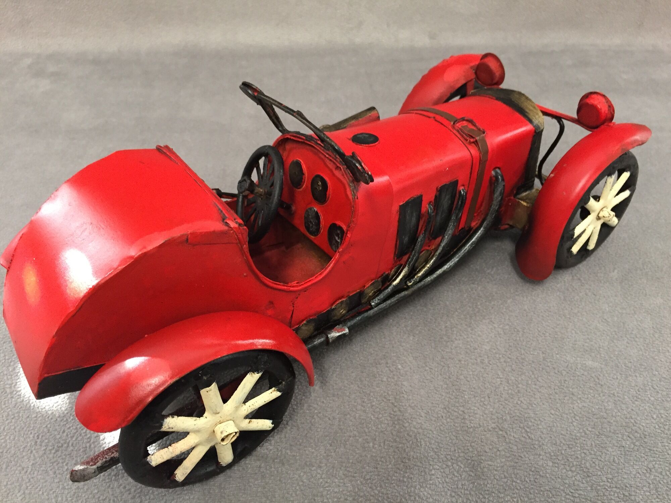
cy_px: 252
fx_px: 562
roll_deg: -1.1
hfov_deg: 61.7
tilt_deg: -39.7
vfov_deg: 48.2
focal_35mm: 29
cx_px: 336
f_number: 2.2
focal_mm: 4.15
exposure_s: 1/33
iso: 250
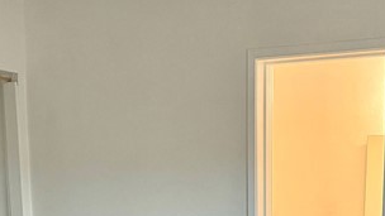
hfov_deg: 23.6
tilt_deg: -11.1
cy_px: 423
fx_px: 898
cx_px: 339
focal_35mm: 88
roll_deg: -1.7
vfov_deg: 12.3
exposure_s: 1/59
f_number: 1.78
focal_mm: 6.76
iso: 250
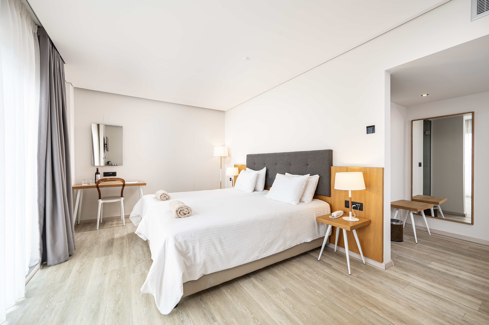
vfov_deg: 81.1
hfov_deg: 104.3
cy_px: 162
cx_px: 244
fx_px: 190
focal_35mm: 14
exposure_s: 1/60
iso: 200
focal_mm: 14
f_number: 8
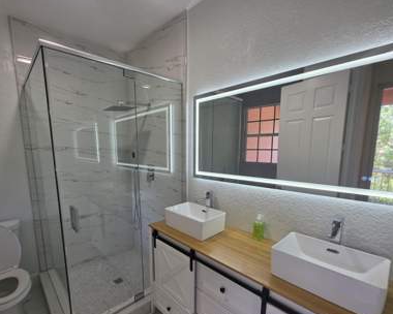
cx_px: 181
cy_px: 176
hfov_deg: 92.9
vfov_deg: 80.0
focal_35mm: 16
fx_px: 186
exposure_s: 1/120
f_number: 1.9
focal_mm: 2.2
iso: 100
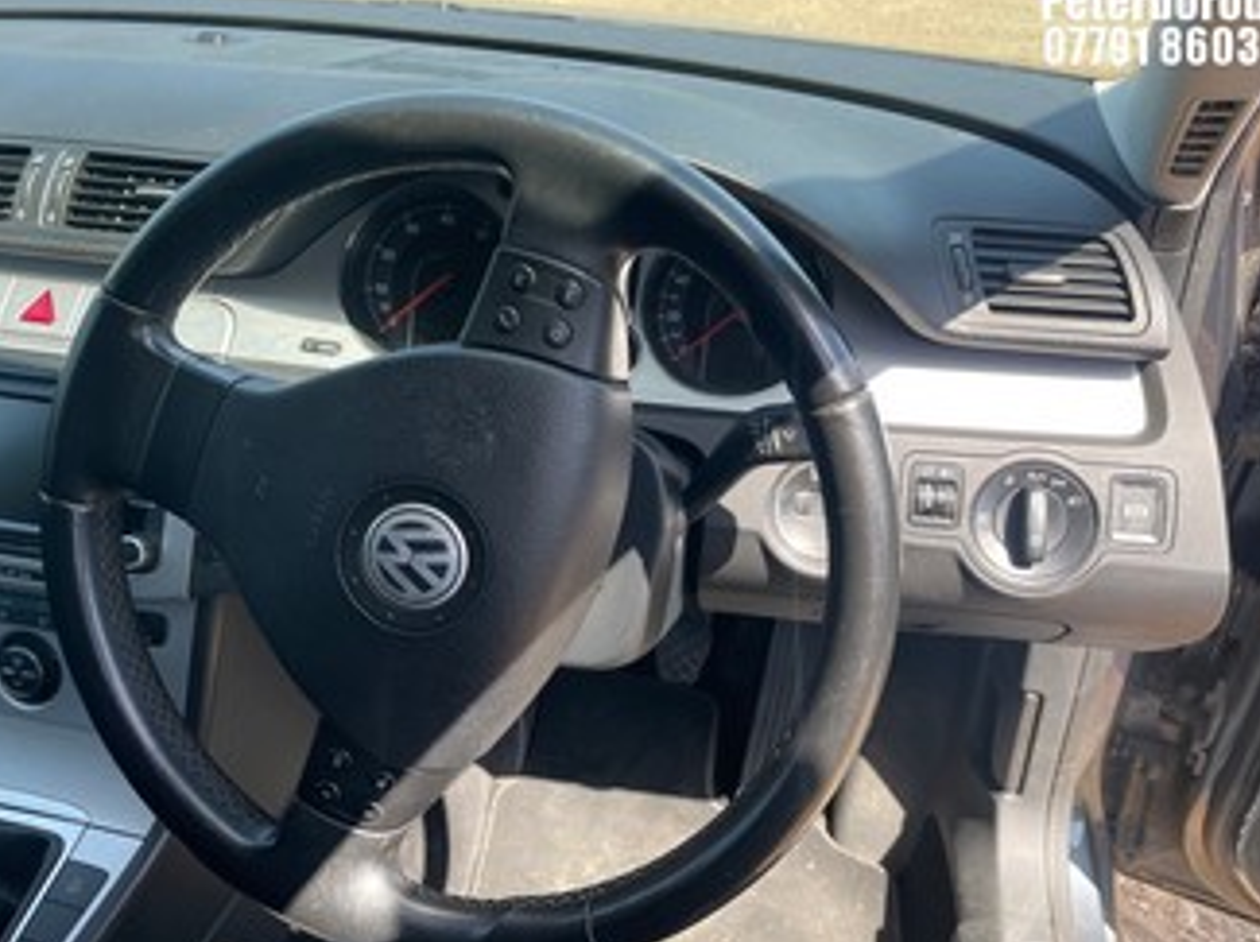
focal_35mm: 28
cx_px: 644
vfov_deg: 49.7
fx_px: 1018
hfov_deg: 63.5
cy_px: 481
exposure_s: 1/308
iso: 32
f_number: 1.6
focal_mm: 4.2
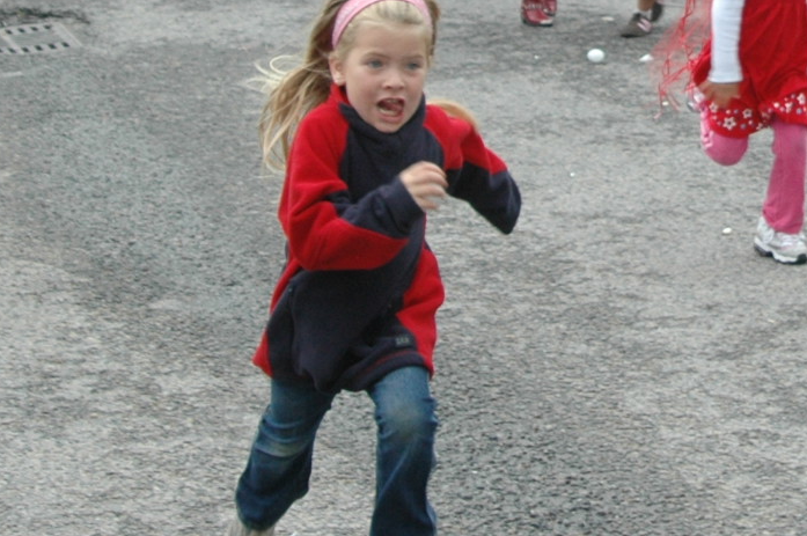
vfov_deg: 10.0
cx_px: 812
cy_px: -122
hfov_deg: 14.9
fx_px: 3023
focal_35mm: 135
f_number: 8
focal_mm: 28
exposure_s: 1/250
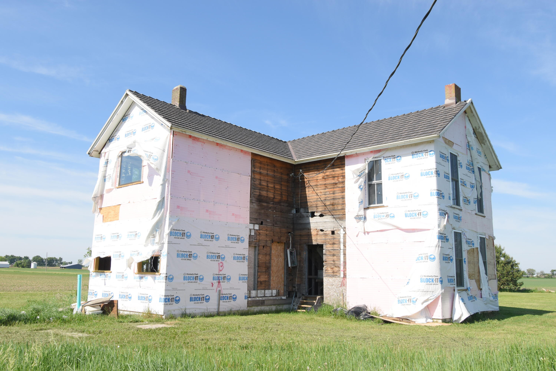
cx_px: 278
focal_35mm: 30
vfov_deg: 43.6
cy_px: 186
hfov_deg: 61.9
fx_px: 463
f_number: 8
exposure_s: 1/250
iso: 160
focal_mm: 20
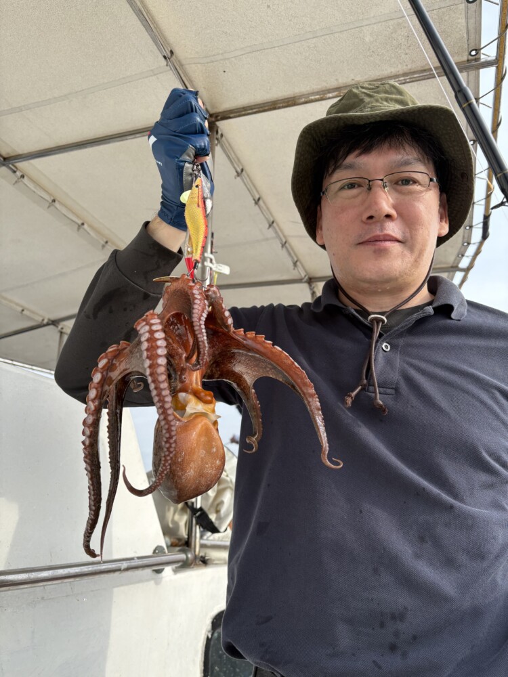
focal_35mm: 26
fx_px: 509
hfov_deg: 53.1
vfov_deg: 67.3
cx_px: 254
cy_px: 338
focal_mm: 5.96
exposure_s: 1/959
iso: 50
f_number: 1.6
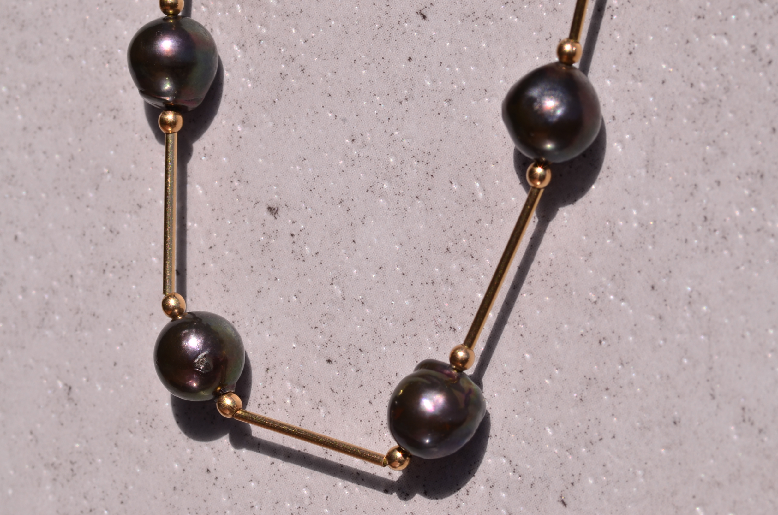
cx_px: 389
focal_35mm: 158
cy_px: 258
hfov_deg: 13.1
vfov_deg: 8.7
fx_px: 3397
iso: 100
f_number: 22
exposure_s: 1/125
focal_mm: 105
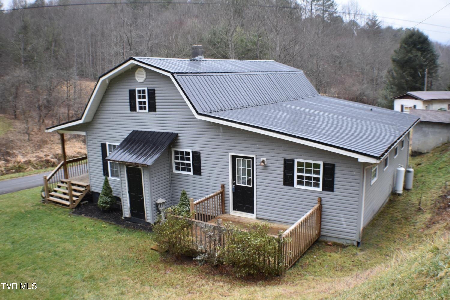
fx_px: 581
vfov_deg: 28.9
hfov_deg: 42.3
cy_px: 150
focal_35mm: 46
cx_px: 225
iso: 400
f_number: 5
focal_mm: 31
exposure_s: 1/100
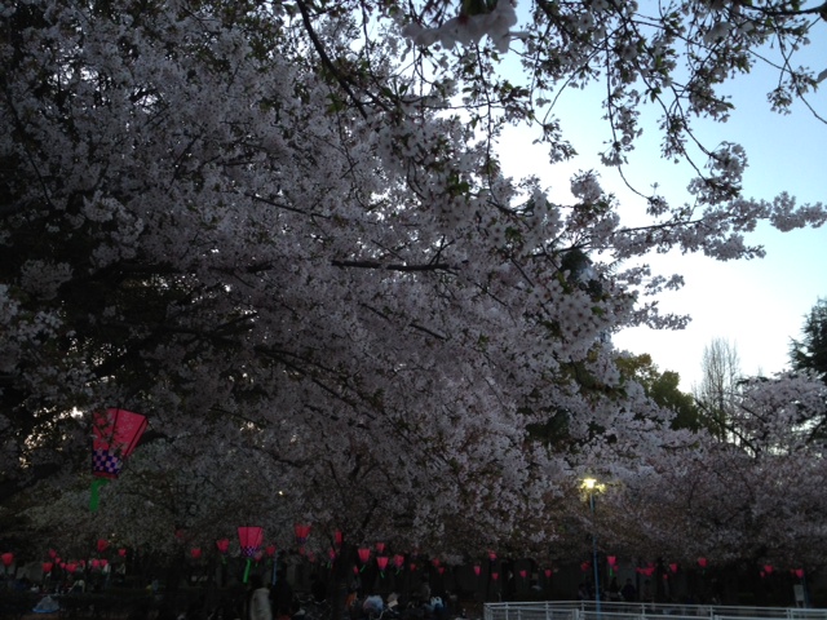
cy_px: 310
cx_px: 414
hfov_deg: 52.6
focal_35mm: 35
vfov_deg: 40.7
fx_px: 836
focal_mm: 4.28
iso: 80
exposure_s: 1/20
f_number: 2.4
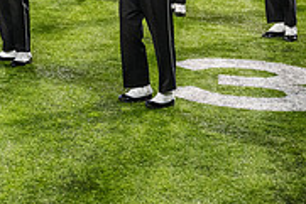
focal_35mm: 128
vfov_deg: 10.4
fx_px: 1089
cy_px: -89
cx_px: 25
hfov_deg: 15.8
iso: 1250
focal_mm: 40
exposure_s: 1/500
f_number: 3.2
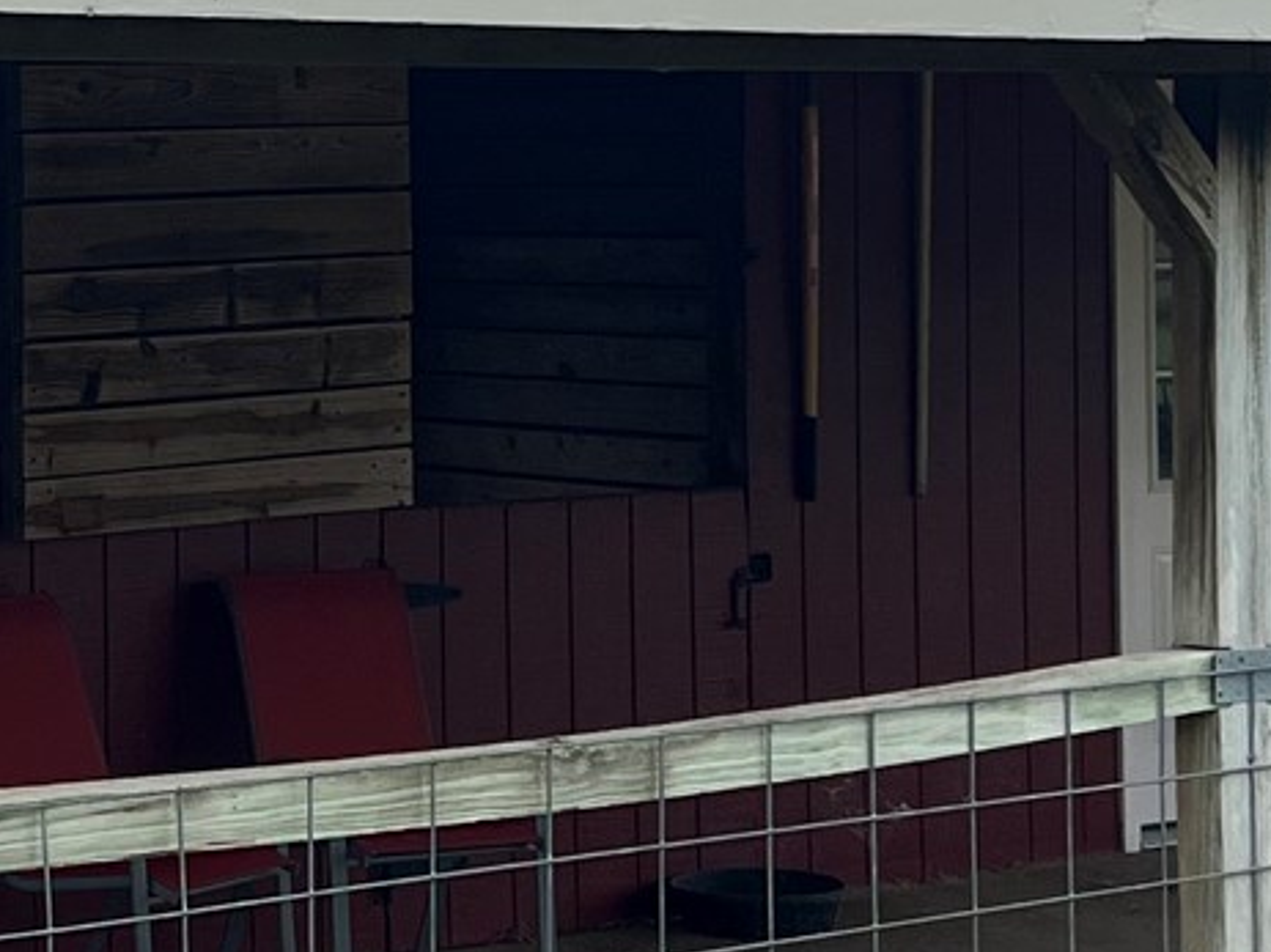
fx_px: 4221
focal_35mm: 115
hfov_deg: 16.9
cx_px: 167
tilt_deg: -1.7
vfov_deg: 12.8
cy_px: 195
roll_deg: +0.5
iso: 50
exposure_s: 1/6579
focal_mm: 5.7
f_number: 1.5
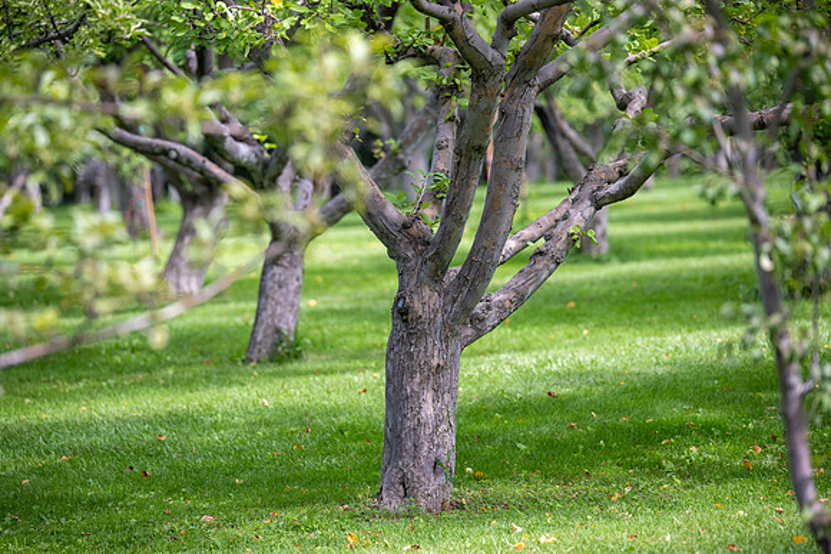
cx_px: 416
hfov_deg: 10.3
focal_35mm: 200
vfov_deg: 6.9
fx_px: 4618
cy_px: 277
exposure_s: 1/2000
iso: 500
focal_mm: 200
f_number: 4
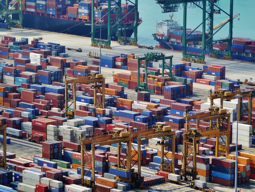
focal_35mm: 175
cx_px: 104
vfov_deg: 8.5
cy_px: 107
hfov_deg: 11.3
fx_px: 1290
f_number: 6.3
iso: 160
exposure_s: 1/400
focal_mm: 72
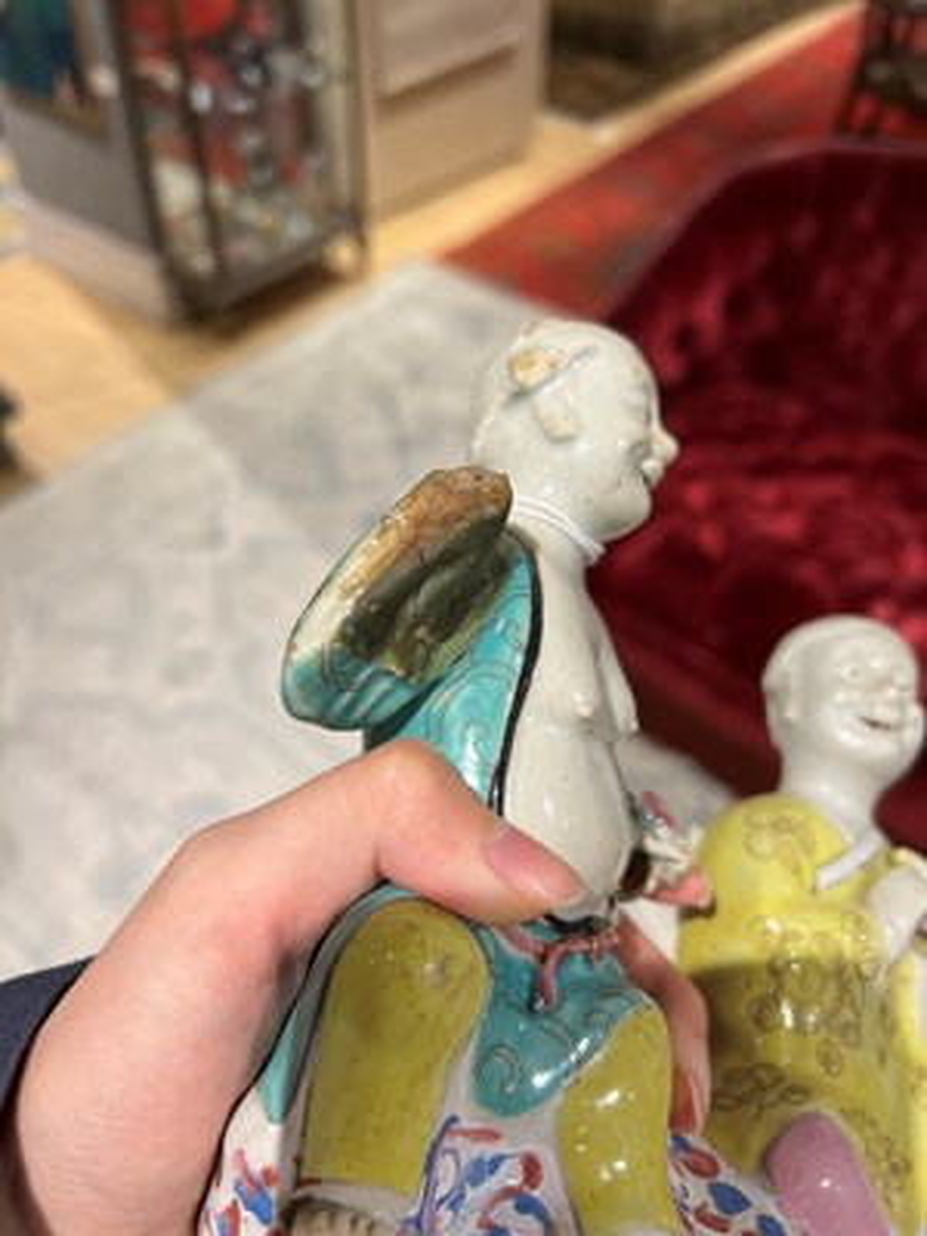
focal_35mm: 26
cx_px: 464
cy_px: 618
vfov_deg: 67.3
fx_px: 928
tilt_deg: -45.8
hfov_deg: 53.1
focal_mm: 5.7
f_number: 1.5
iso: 125
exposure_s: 1/121
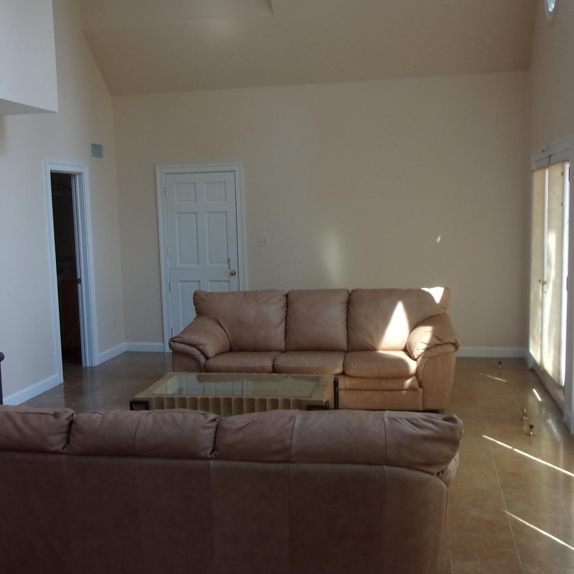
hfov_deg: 42.8
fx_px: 732
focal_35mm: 39
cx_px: 275
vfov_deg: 42.8
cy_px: 302
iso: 114
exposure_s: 1/34
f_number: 3.9
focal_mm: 5.1
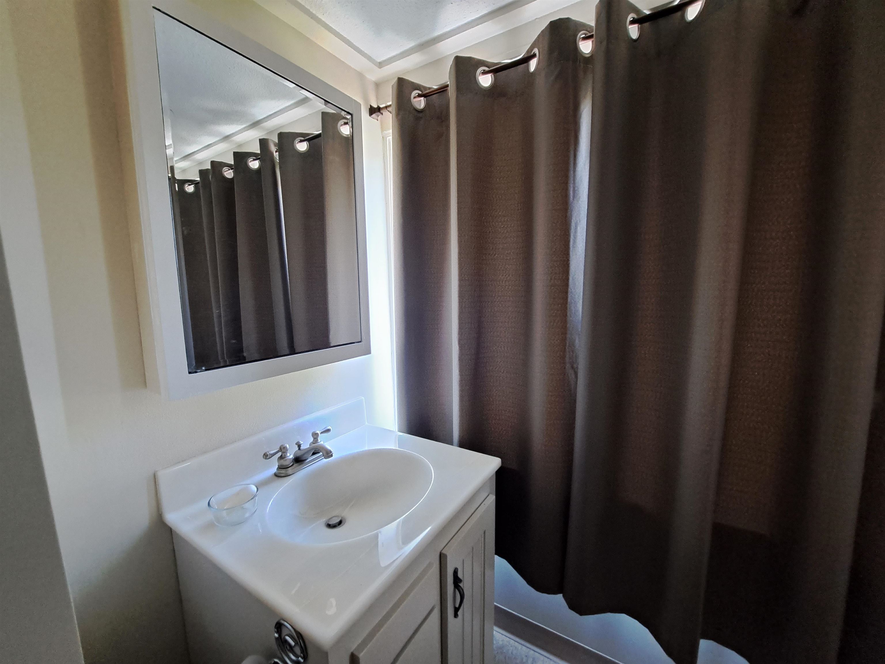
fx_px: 332
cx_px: 442
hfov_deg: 106.2
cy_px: 332
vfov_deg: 89.9
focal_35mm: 13
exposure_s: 1/24
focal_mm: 1.74
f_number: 2.2
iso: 250
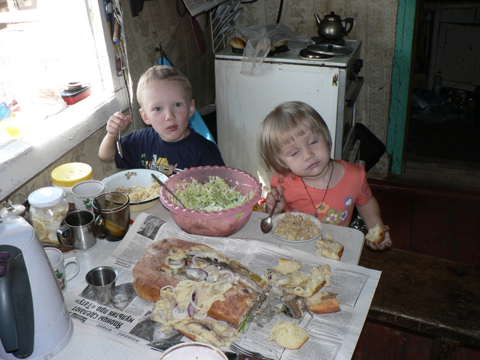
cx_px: 240
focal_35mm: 36
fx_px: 499
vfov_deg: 39.7
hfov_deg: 51.4
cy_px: 180
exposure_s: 1/60
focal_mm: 6
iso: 80
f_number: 2.8
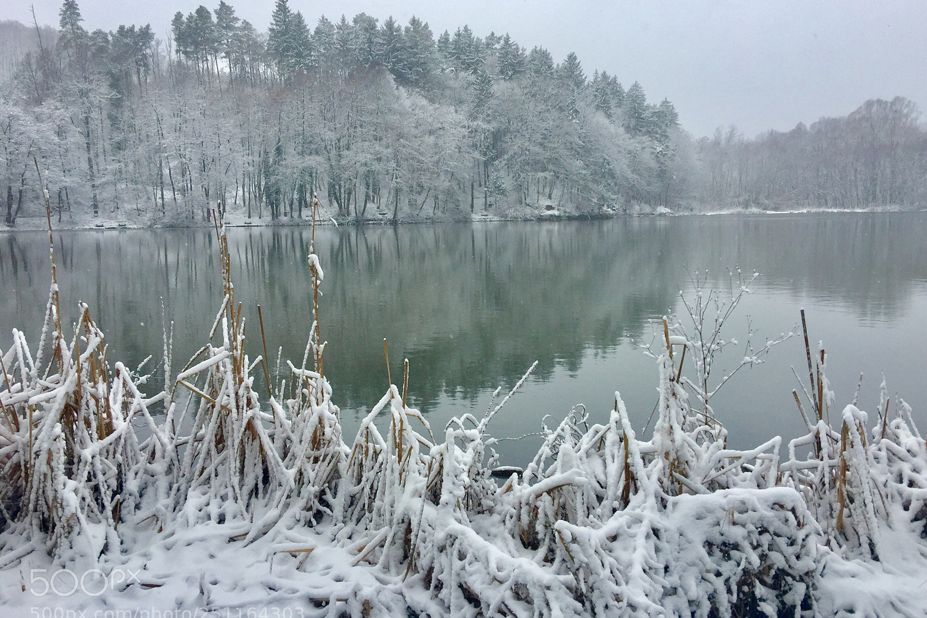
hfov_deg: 60.3
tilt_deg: -3.2
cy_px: 304
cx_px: 469
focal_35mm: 31
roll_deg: +1.2
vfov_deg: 42.3
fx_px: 798
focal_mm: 4.15
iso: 32
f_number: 2.2
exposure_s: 1/1068
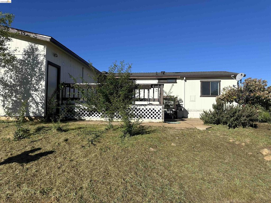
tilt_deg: +3.1
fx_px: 188
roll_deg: -0.5
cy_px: 102
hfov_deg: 71.6
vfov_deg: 56.8
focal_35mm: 24
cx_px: 136
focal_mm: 6.86
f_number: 1.78
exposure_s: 1/5000
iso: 80
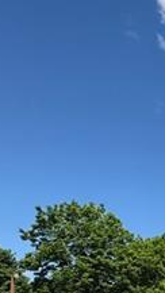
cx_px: 369
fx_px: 420
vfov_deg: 34.5
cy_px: 302
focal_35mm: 54
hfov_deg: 15.4
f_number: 2.2
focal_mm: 2.22
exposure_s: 1/1832
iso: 40
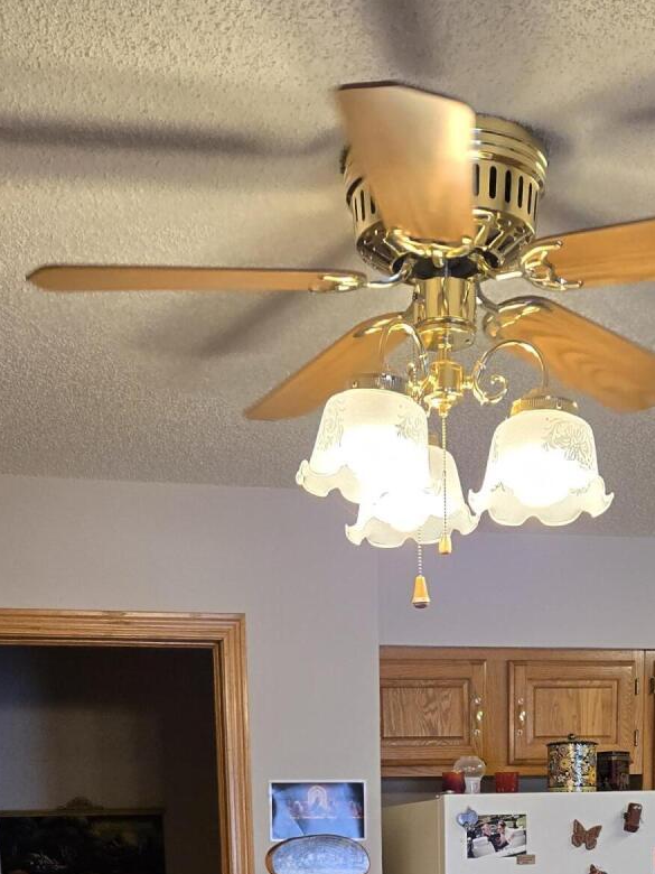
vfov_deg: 28.1
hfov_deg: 24.8
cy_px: 1079
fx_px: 1489
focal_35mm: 59
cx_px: 386
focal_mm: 5.4
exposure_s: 1/120
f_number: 1.8
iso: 160
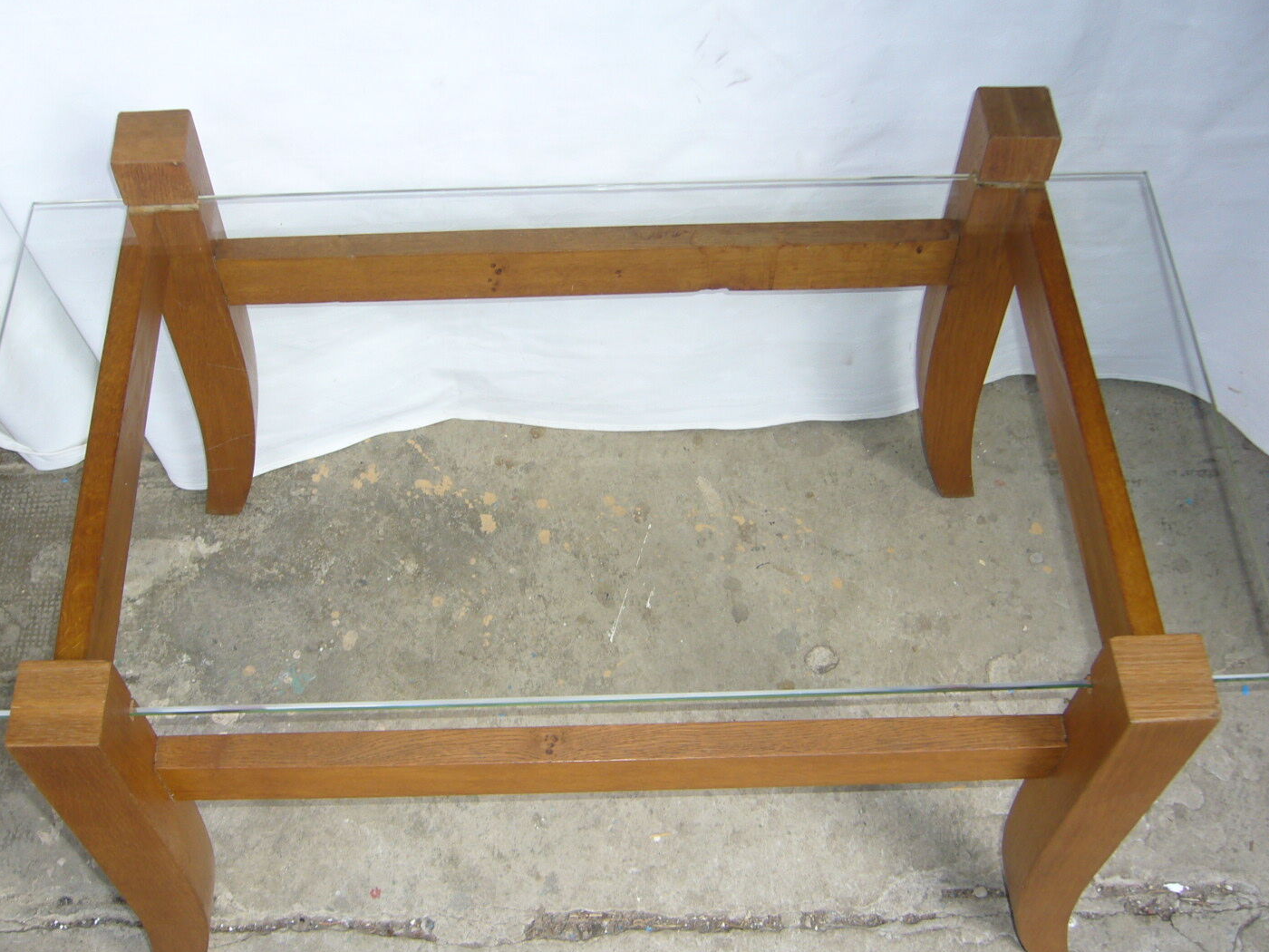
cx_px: 594
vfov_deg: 36.0
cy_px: 497
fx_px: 1466
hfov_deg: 46.8
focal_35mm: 40
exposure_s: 1/100
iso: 80
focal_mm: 5.8
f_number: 2.8
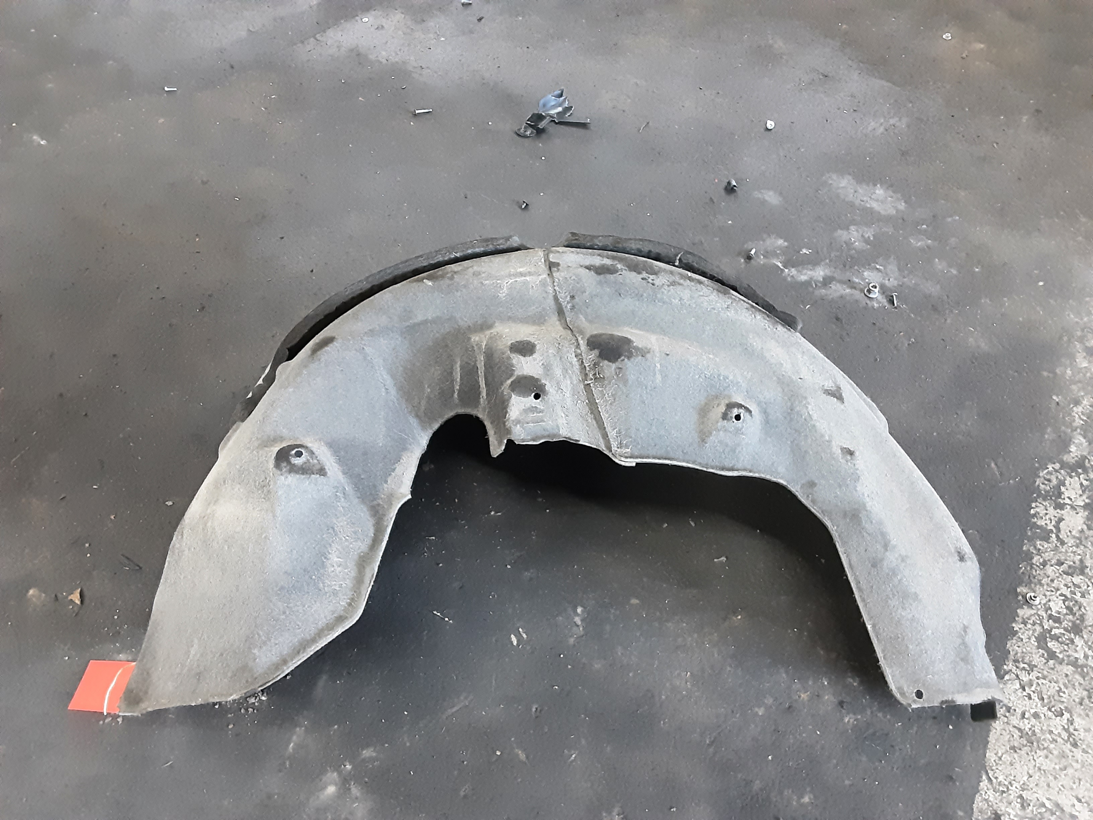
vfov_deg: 51.4
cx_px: 546
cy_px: 410
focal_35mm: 27
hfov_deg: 65.3
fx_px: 853
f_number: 1.9
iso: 400
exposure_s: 1/25
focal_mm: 2.91
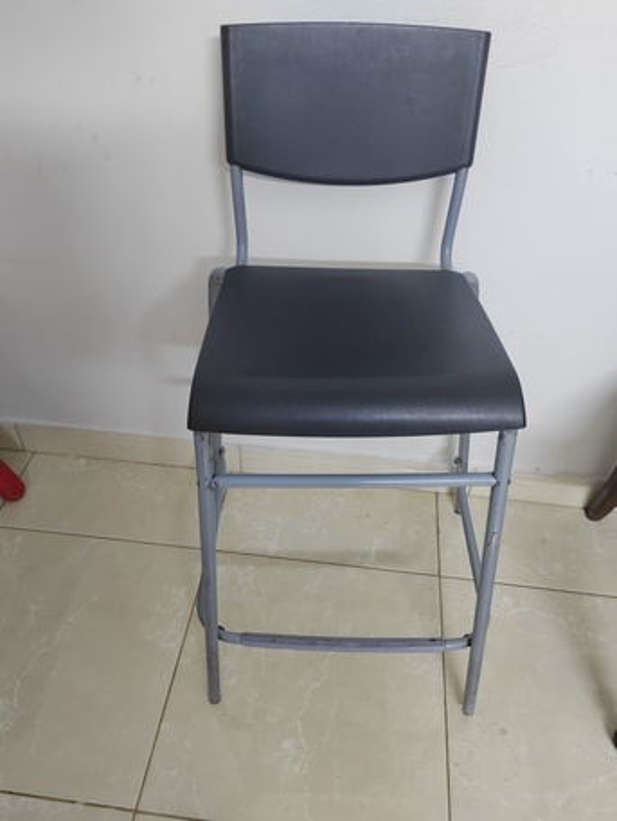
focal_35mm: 27
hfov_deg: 51.4
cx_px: 308
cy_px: 410
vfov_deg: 65.3
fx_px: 641
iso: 640
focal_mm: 5.52
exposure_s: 1/100
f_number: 1.9
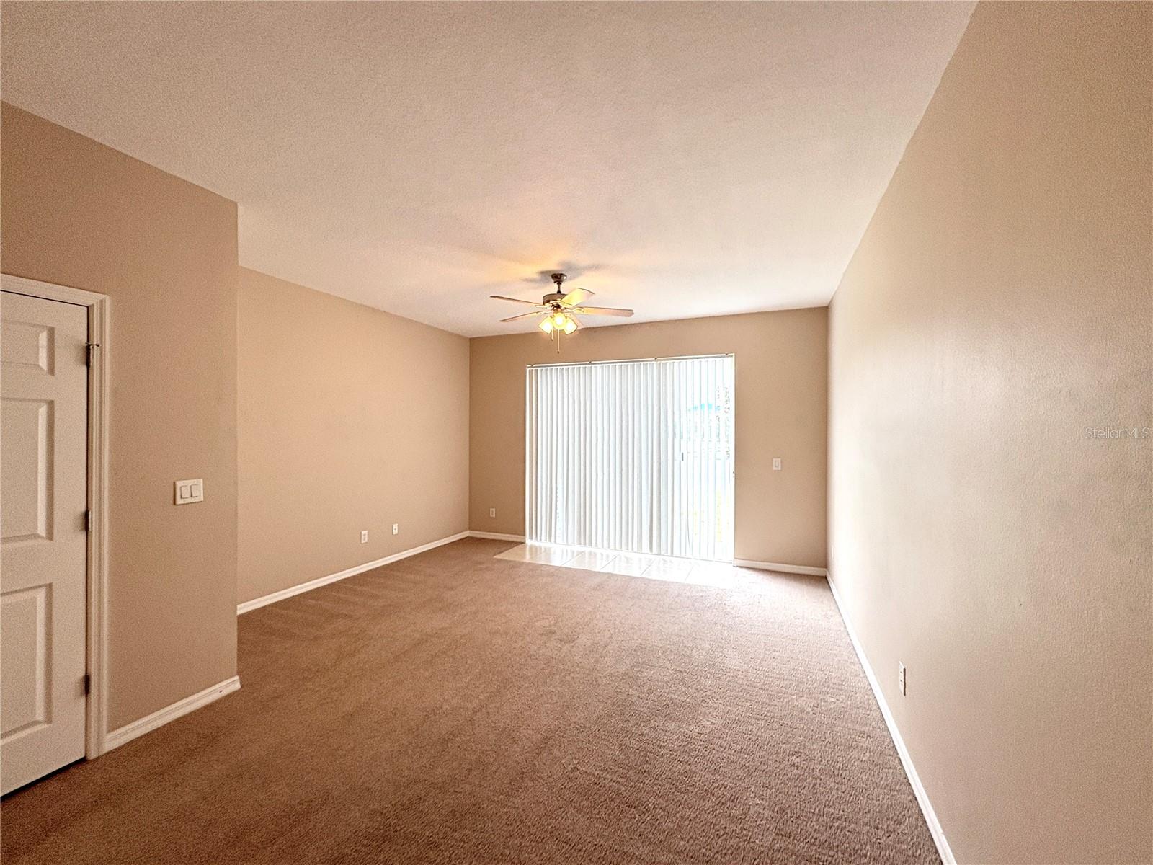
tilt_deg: +1.0
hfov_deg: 102.1
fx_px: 466
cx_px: 576
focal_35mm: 14
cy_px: 432
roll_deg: +0.9
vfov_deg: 85.7
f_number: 2.2
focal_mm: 2.22
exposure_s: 1/120
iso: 80
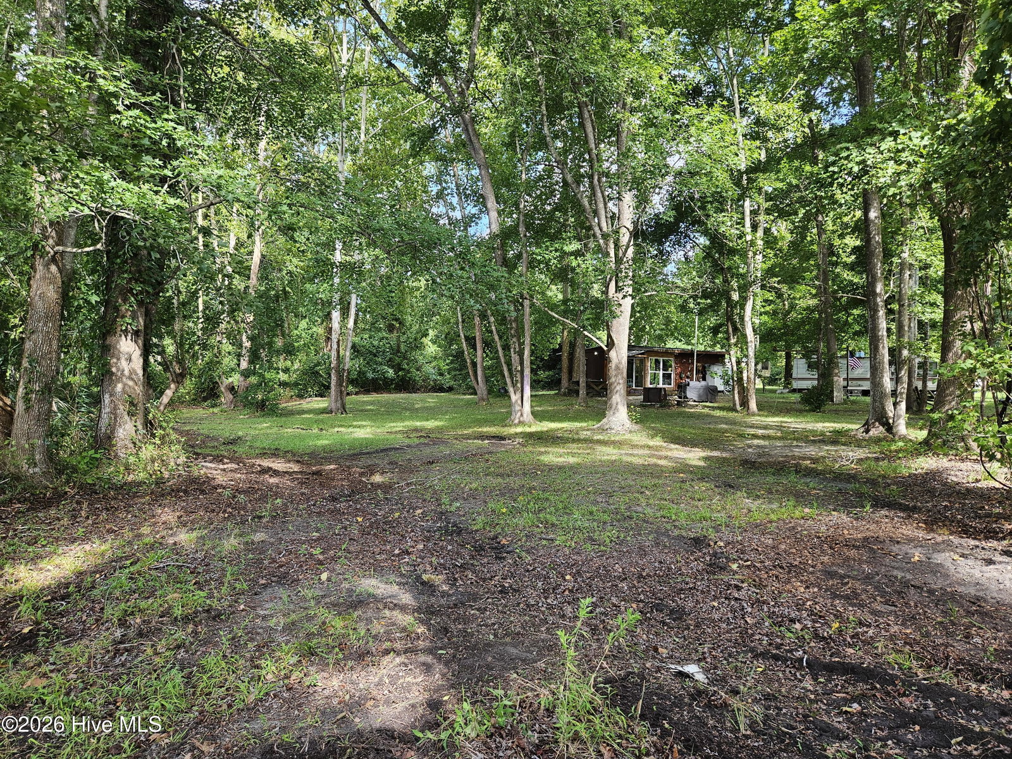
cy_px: 380
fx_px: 672
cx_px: 506
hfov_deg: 73.9
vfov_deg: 58.9
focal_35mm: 23
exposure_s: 1/180
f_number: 1.8
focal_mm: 5.4
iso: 40
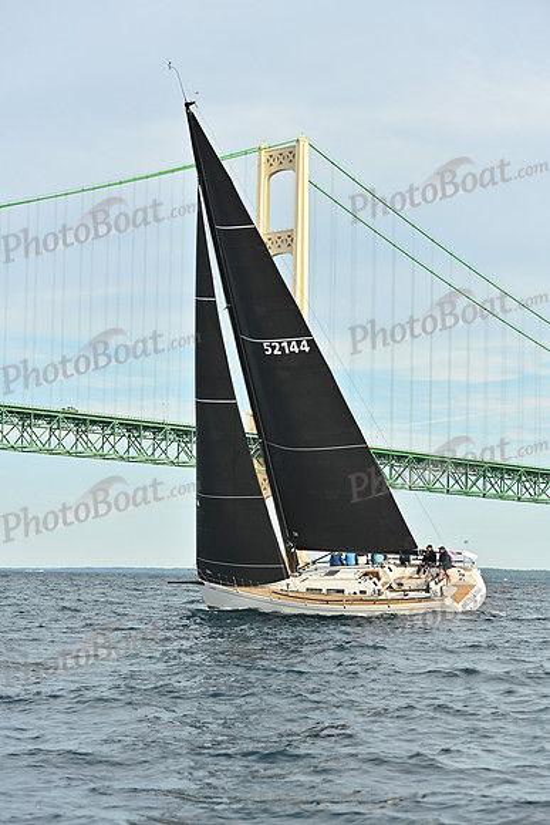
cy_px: 412
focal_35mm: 86
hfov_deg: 15.9
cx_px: 275
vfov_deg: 23.6
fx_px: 1970
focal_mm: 86
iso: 320
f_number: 5.6
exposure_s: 1/1000
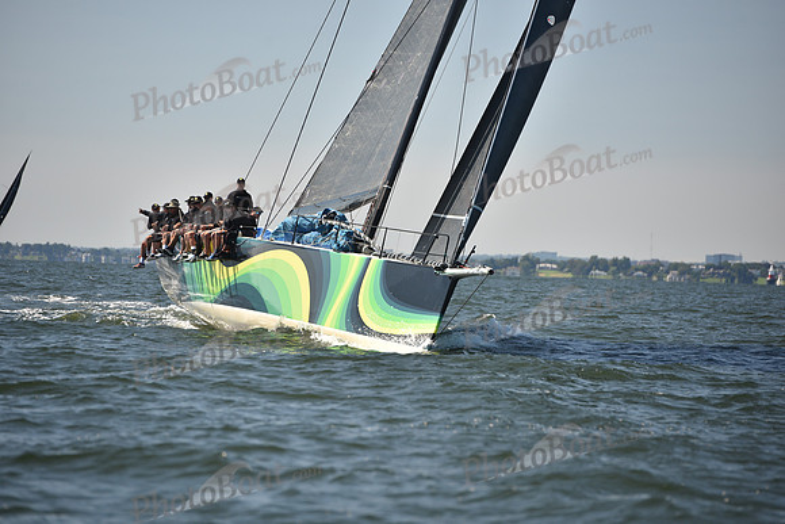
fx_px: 4362
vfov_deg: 6.9
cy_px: 262
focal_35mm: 200
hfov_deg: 10.3
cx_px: 392
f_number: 4
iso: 250
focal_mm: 200
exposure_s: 1/800
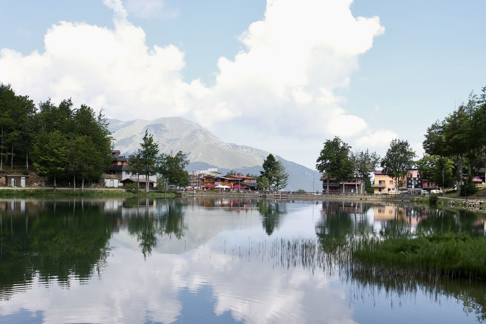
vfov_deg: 45.0
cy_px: 162
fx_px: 392
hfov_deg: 63.6
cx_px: 243
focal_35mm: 29
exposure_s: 1/125
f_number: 7.1
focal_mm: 19.6
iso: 160
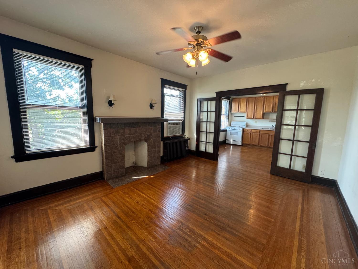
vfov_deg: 85.7
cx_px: 179
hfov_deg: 102.1
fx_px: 145
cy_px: 134
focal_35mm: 14
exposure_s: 1/60
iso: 250
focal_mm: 2.22
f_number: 2.2
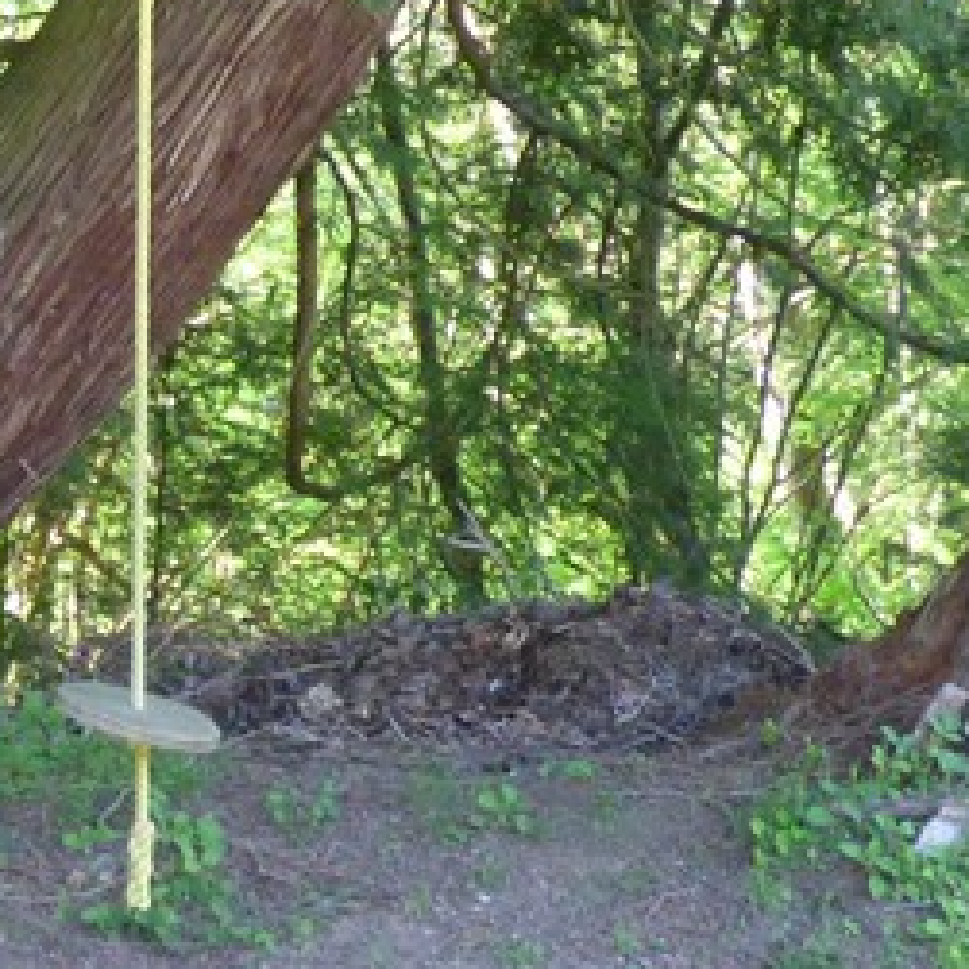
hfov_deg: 22.2
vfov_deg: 23.9
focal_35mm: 72
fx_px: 2280
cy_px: 374
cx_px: -189
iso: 400
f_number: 2.8
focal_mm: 3.58
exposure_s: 1/30
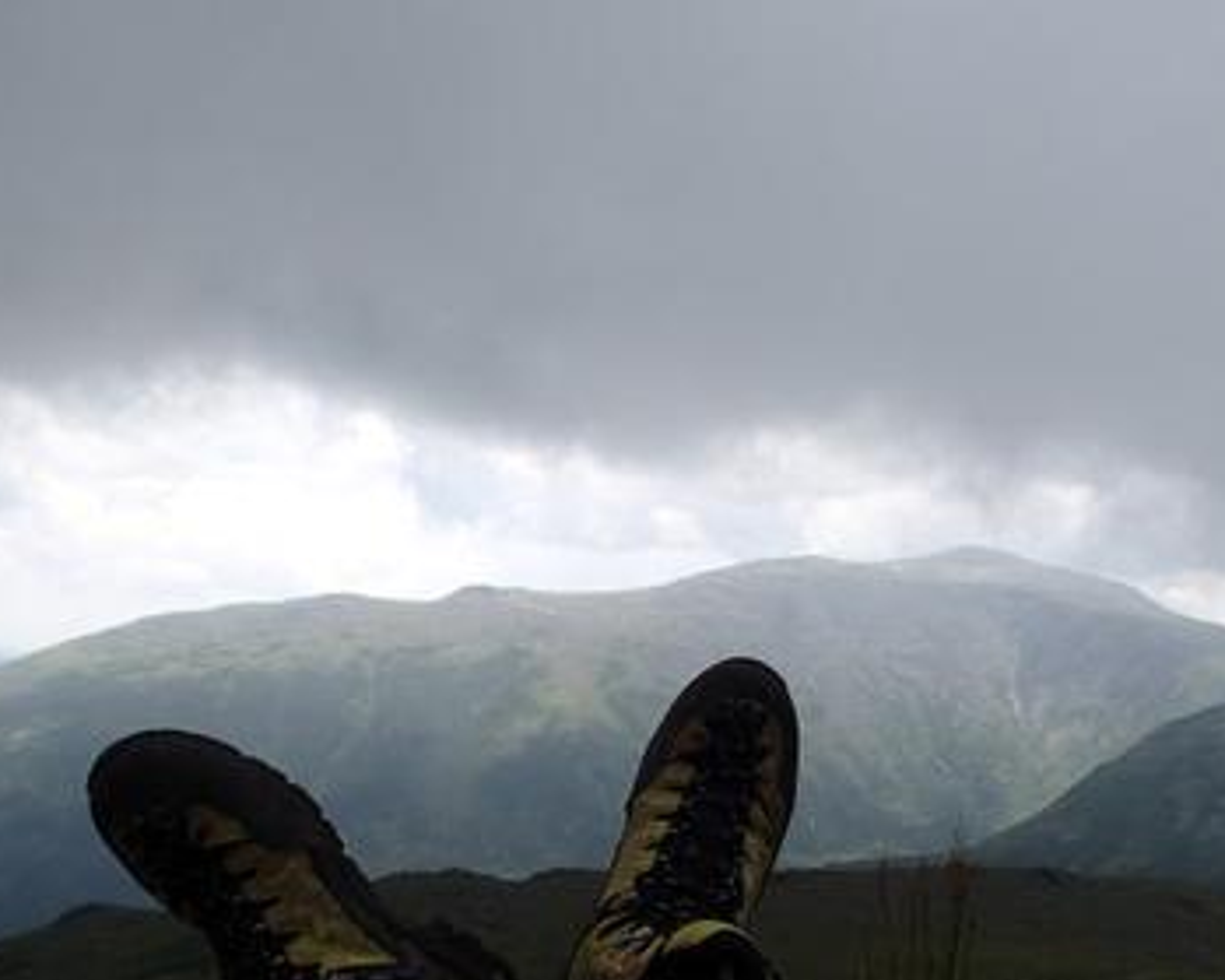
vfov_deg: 41.7
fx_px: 1269
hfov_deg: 51.4
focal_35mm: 35
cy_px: 655
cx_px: 684
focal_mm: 4.5
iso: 100
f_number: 8
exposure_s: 1/160
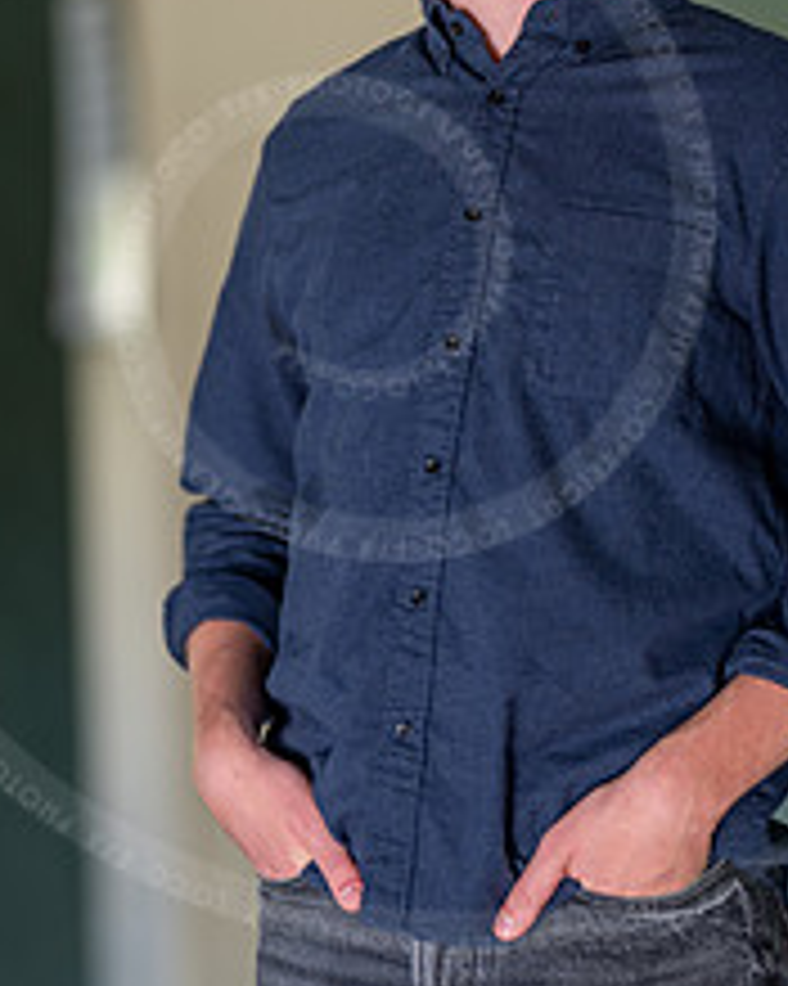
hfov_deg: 9.4
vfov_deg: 11.8
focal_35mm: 164
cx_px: 405
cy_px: 369
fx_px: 4784
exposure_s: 1/640
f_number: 1.2
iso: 125
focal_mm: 85
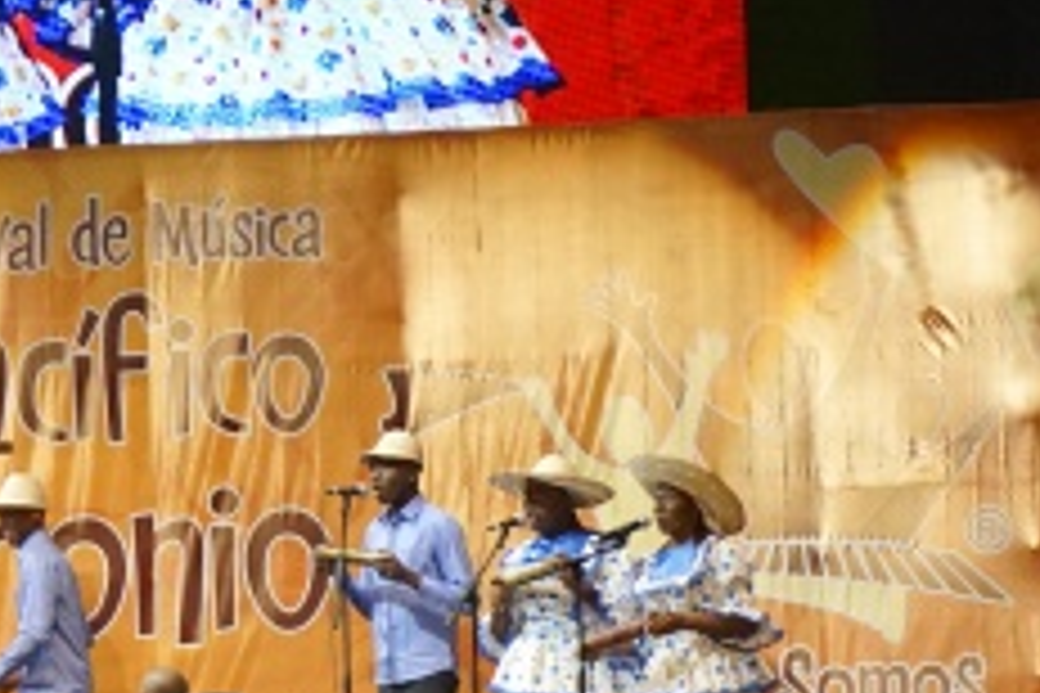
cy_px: 299
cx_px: -225
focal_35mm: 211
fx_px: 6095
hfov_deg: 9.6
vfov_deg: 6.5
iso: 3200
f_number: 5.6
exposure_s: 1/400
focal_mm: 61
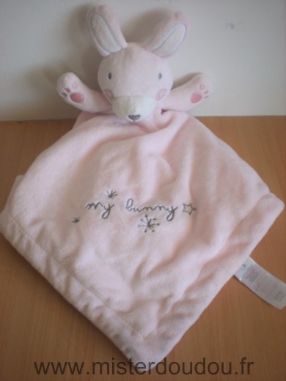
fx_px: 419
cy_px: 190
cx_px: 143
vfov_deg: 49.0
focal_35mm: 38
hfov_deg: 37.7
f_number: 3.1
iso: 129
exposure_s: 1/57.6
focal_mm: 6.3
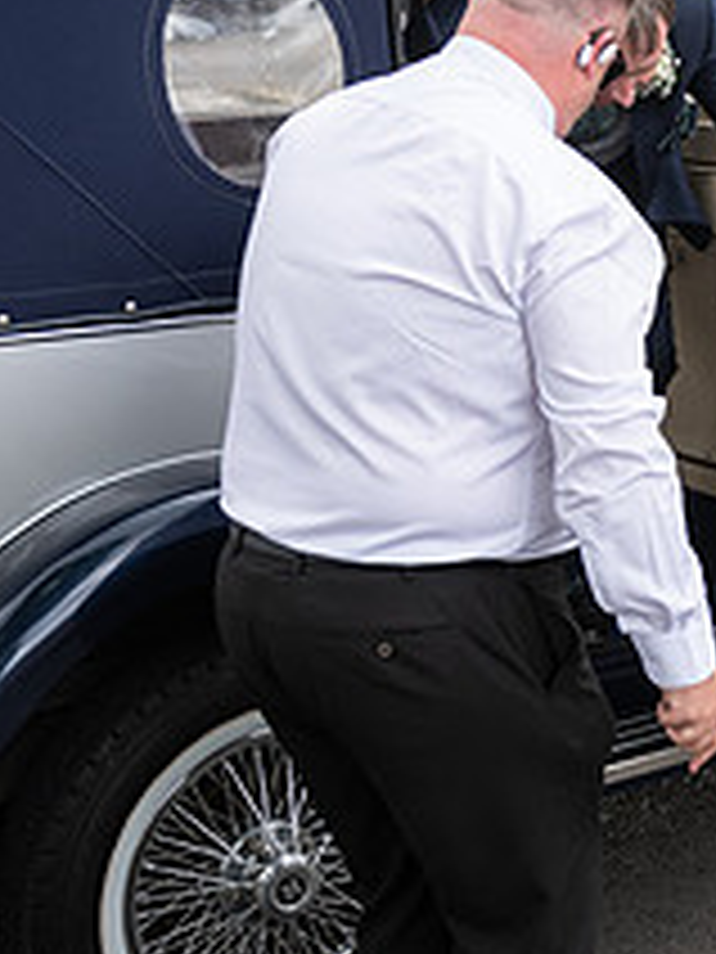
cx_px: 973
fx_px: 2317
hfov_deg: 16.5
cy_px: 304
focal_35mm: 84
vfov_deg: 23.2
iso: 320
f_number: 3.5
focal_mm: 32
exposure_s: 1/500
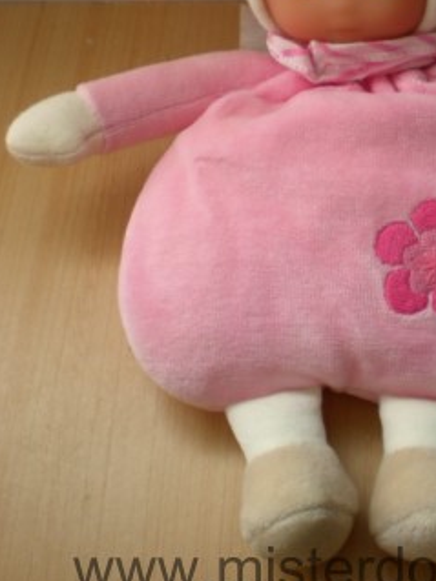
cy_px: 131
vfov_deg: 30.6
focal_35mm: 62
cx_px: 345
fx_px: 1042
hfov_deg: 23.3
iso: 77
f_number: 3.1
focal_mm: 6.3
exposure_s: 1/55
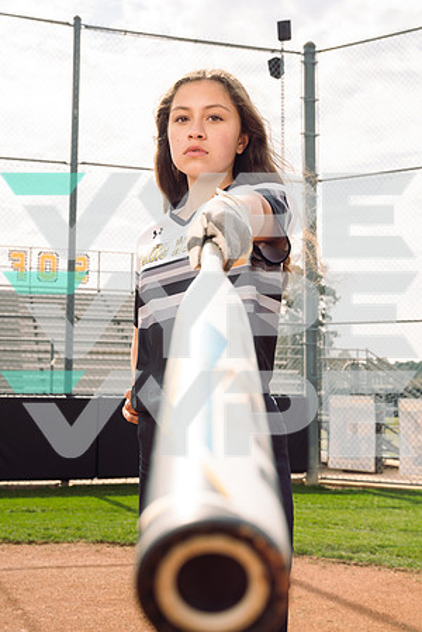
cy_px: 316
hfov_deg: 29.2
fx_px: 809
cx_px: 211
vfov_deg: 42.7
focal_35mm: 46
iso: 125
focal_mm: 46
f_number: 8
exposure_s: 1/200
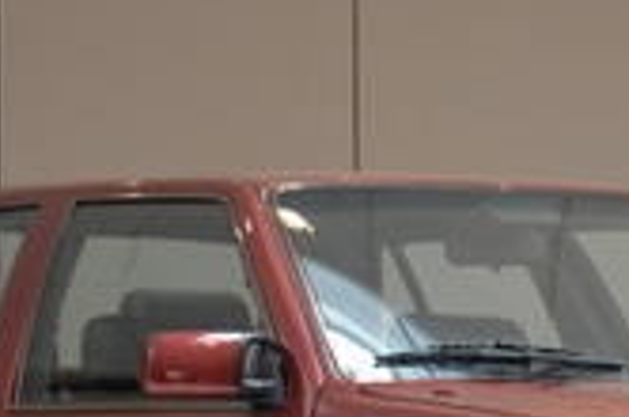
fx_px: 9277
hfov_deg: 3.9
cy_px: 313
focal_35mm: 532
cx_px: 364
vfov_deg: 2.6
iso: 400
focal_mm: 98
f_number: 5.6
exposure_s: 1/90
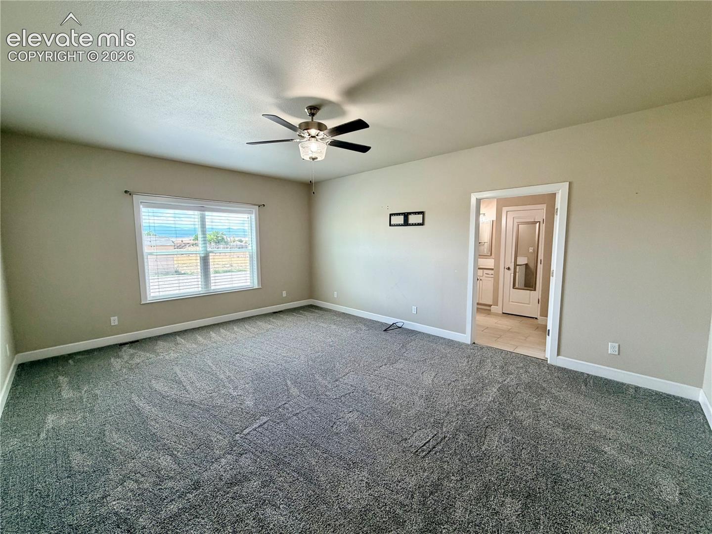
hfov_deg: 102.1
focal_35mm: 14
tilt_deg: -5.7
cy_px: 267
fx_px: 288
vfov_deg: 85.7
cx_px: 356
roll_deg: +0.5
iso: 160
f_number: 2.2
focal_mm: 2.22
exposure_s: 1/120
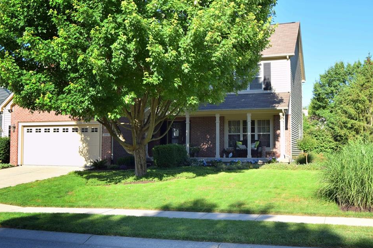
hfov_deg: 46.4
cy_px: 126
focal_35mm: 42
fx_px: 435
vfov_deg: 31.9
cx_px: 179
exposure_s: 1/200
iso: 200
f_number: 8
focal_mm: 26
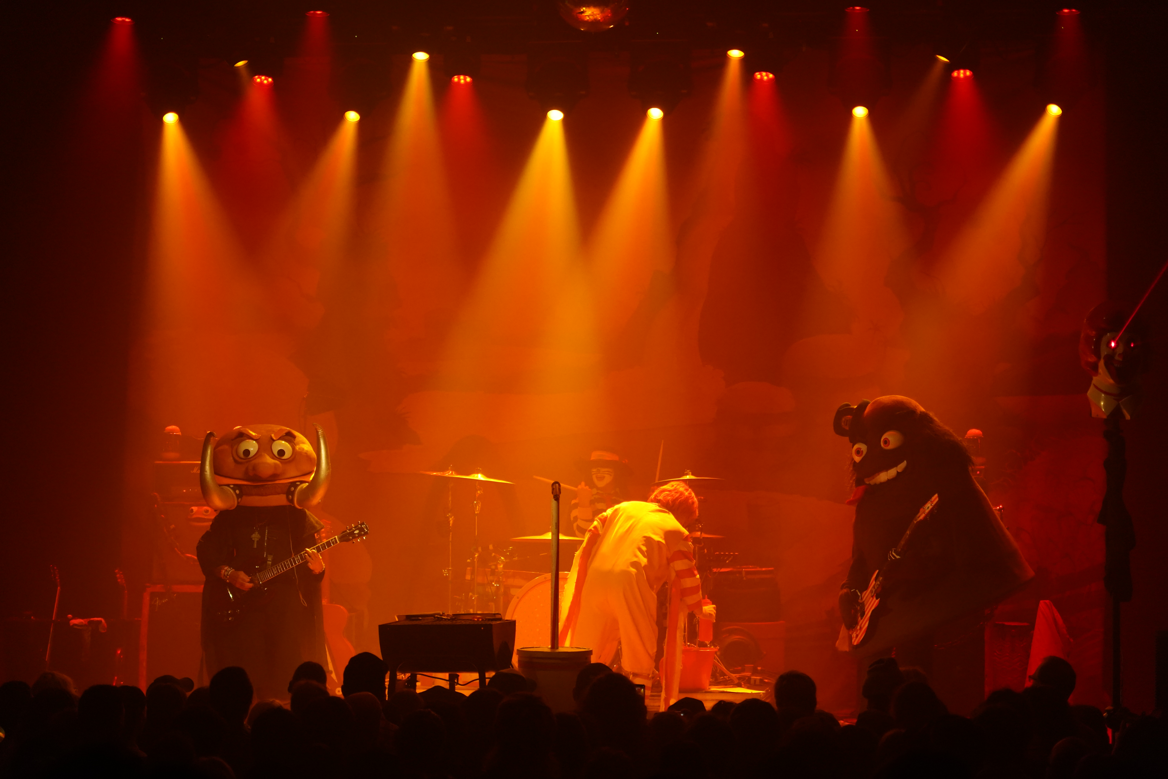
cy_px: 390
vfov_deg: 13.0
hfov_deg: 19.5
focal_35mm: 105
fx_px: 3406
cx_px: 584
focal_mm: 105
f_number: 4
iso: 4000
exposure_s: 1/160
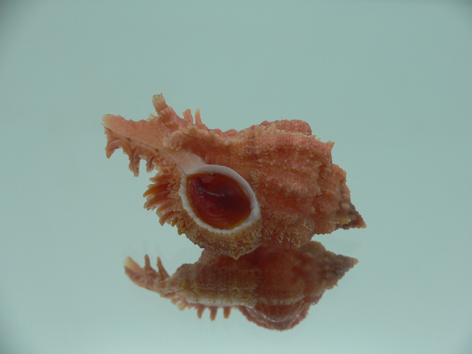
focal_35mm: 36
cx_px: 239
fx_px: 491
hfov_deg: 51.4
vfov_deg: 39.7
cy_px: 180
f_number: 2.8
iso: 80
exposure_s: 1/60
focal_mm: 4.6
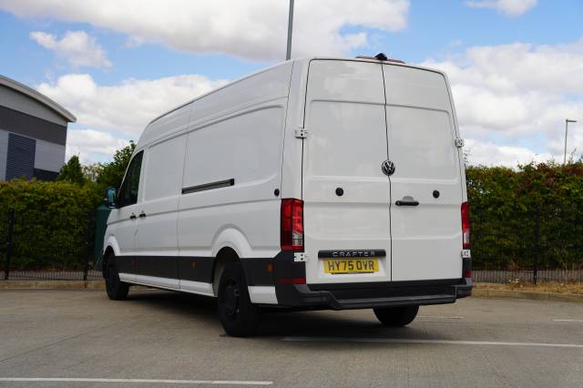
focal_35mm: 47
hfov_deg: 41.8
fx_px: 764
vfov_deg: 28.5
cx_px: 292
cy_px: 194
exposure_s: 1/200
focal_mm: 47.2
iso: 100
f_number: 5
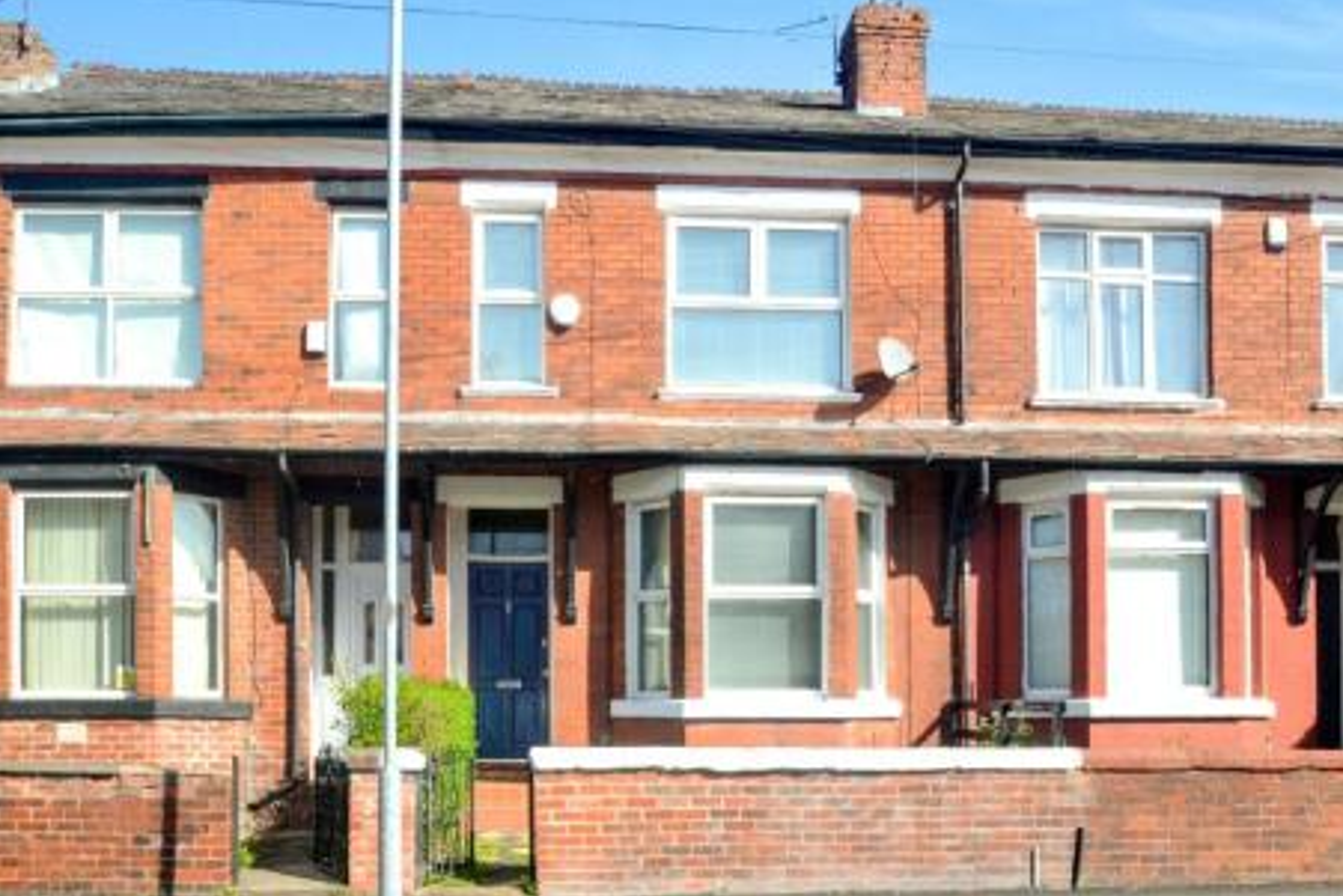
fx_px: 766
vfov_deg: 60.6
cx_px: 654
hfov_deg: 82.5
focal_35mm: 21
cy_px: 466
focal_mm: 13
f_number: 10
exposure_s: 1/200
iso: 400
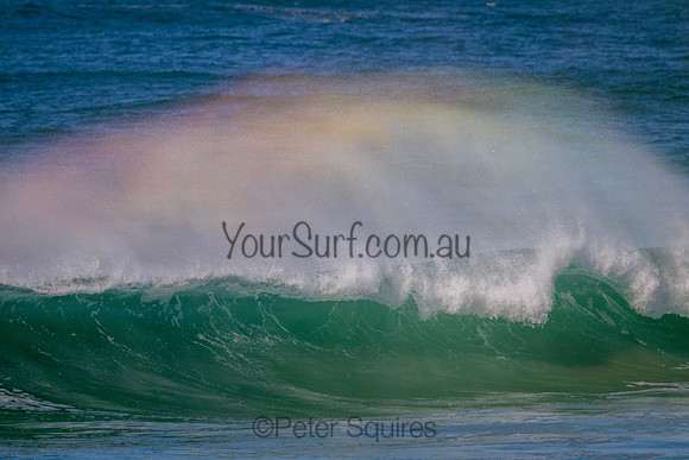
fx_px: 15314
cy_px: 230
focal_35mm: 800
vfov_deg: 1.7
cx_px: 344
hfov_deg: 2.6
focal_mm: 800
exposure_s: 1/2000
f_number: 11
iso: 1100
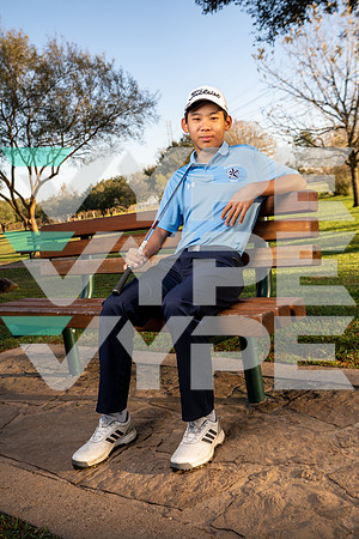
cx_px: 180
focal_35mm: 36
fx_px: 538
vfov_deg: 53.1
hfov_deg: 36.9
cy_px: 270
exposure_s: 1/250
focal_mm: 36
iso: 160
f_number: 5.6
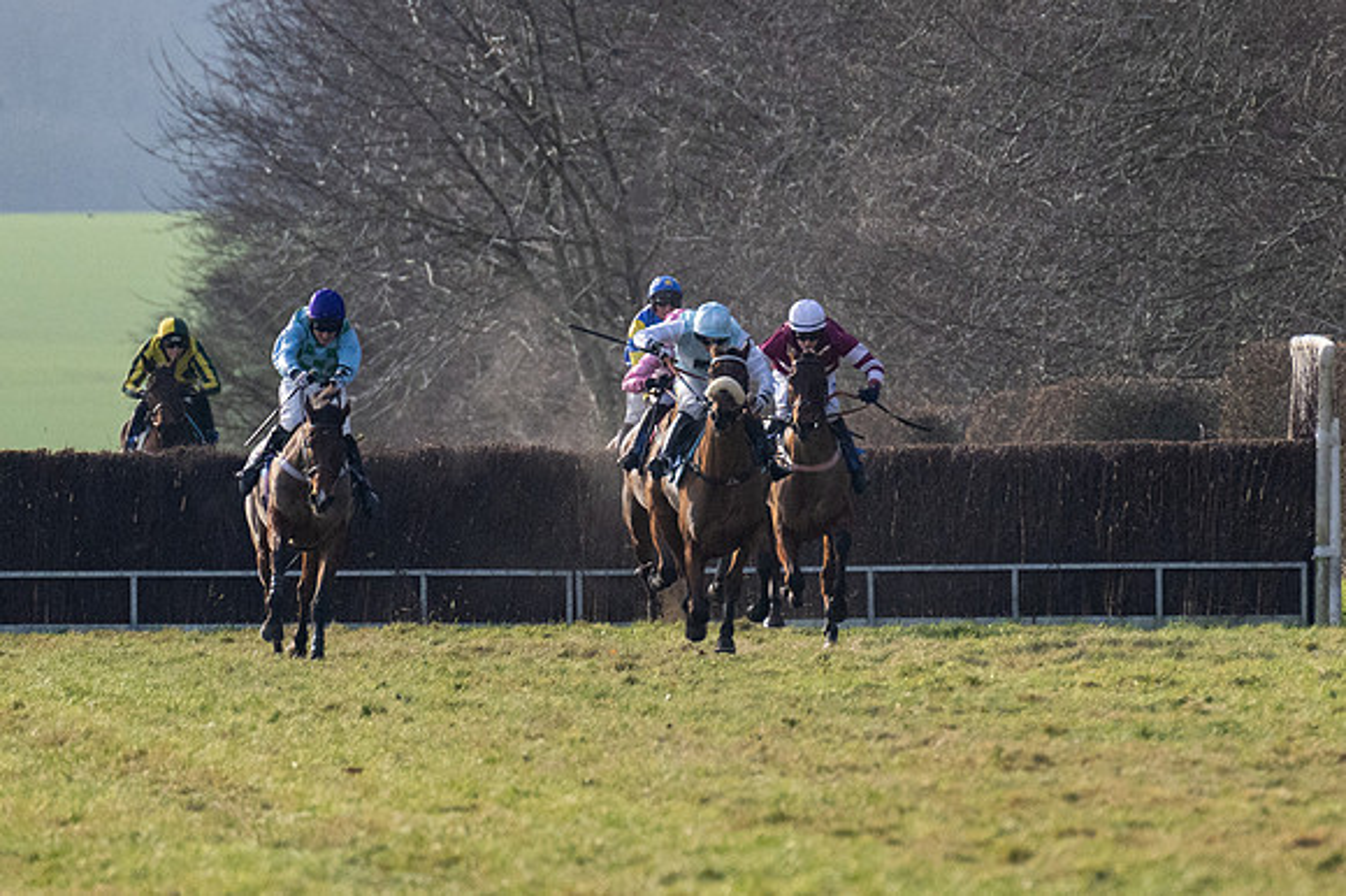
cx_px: 850
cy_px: 478
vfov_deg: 1.8
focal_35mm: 763
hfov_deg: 2.7
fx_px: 28529
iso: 800
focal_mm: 280
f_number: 4
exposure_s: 1/6400
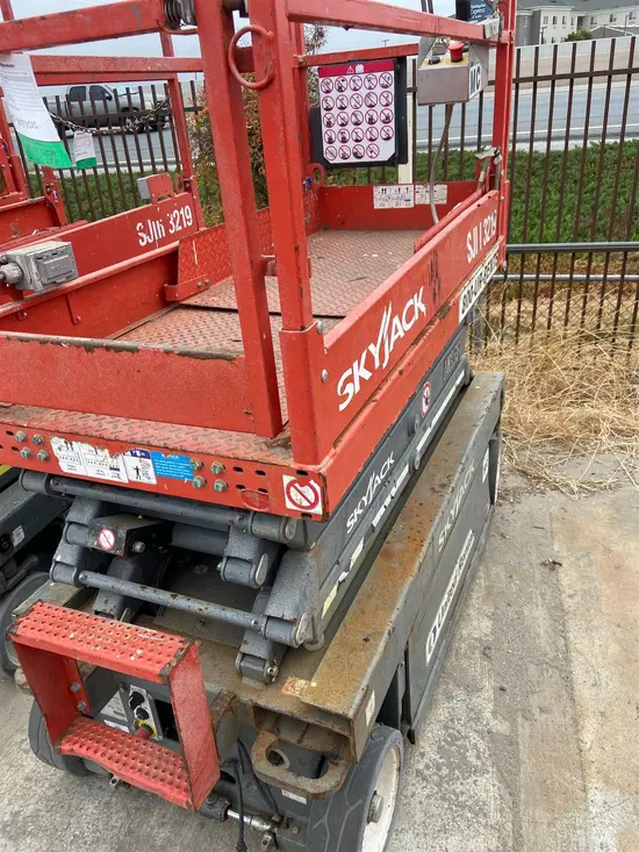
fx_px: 640
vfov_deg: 67.3
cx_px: 320
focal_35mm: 26
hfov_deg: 53.1
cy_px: 426
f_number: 1.8
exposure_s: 1/637
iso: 32
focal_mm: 4.25
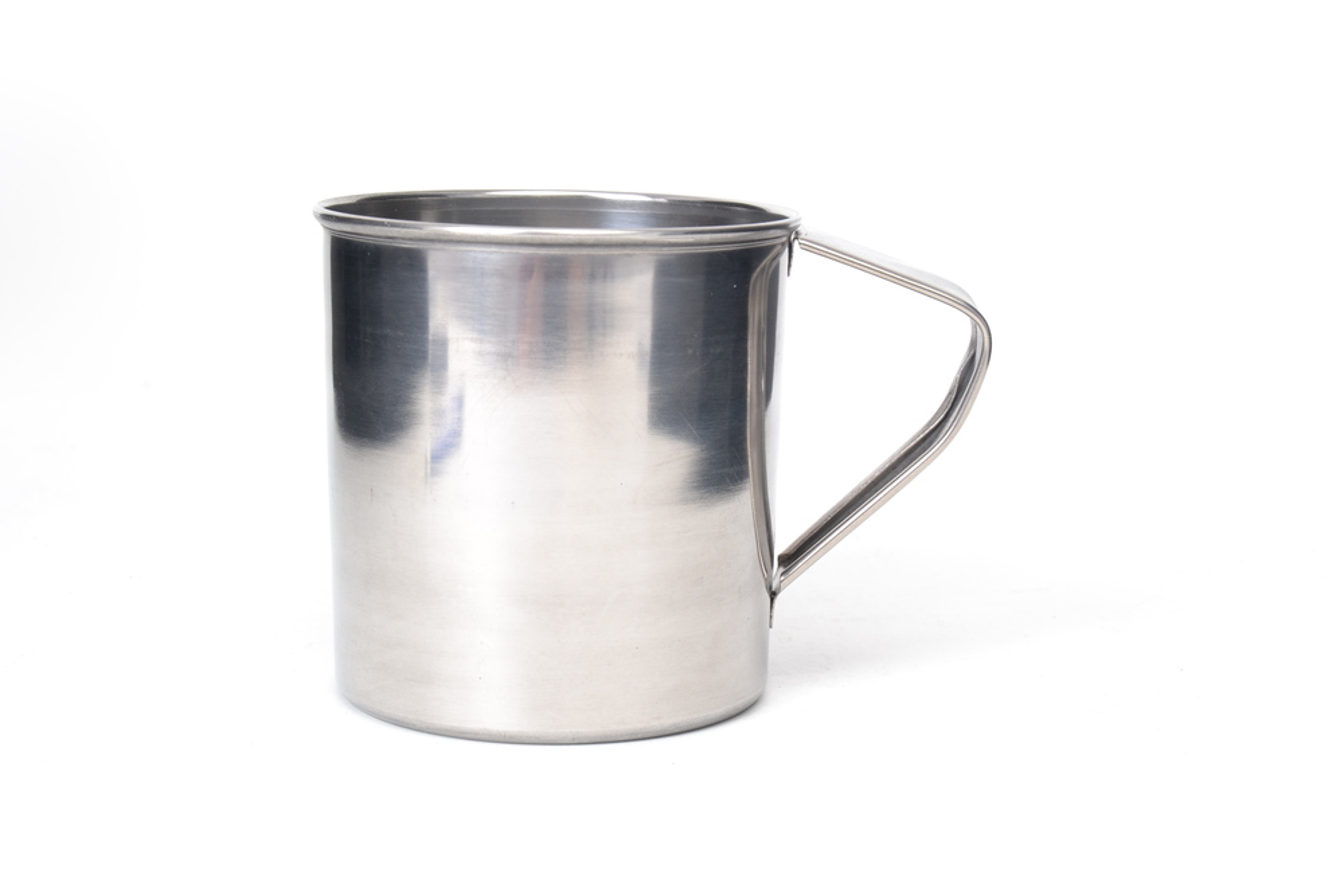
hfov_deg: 27.0
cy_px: 448
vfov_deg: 18.2
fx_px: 2800
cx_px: 672
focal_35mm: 75
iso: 200
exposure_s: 1/100
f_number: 9
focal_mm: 50
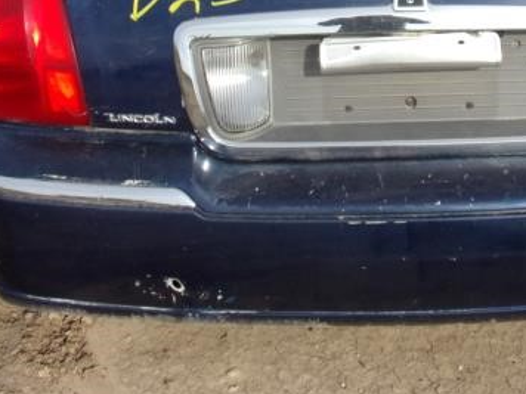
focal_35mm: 54
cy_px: -7
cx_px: 393
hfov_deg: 34.8
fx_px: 821
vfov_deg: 25.6
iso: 80
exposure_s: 1/950
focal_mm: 4.3
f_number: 3.3
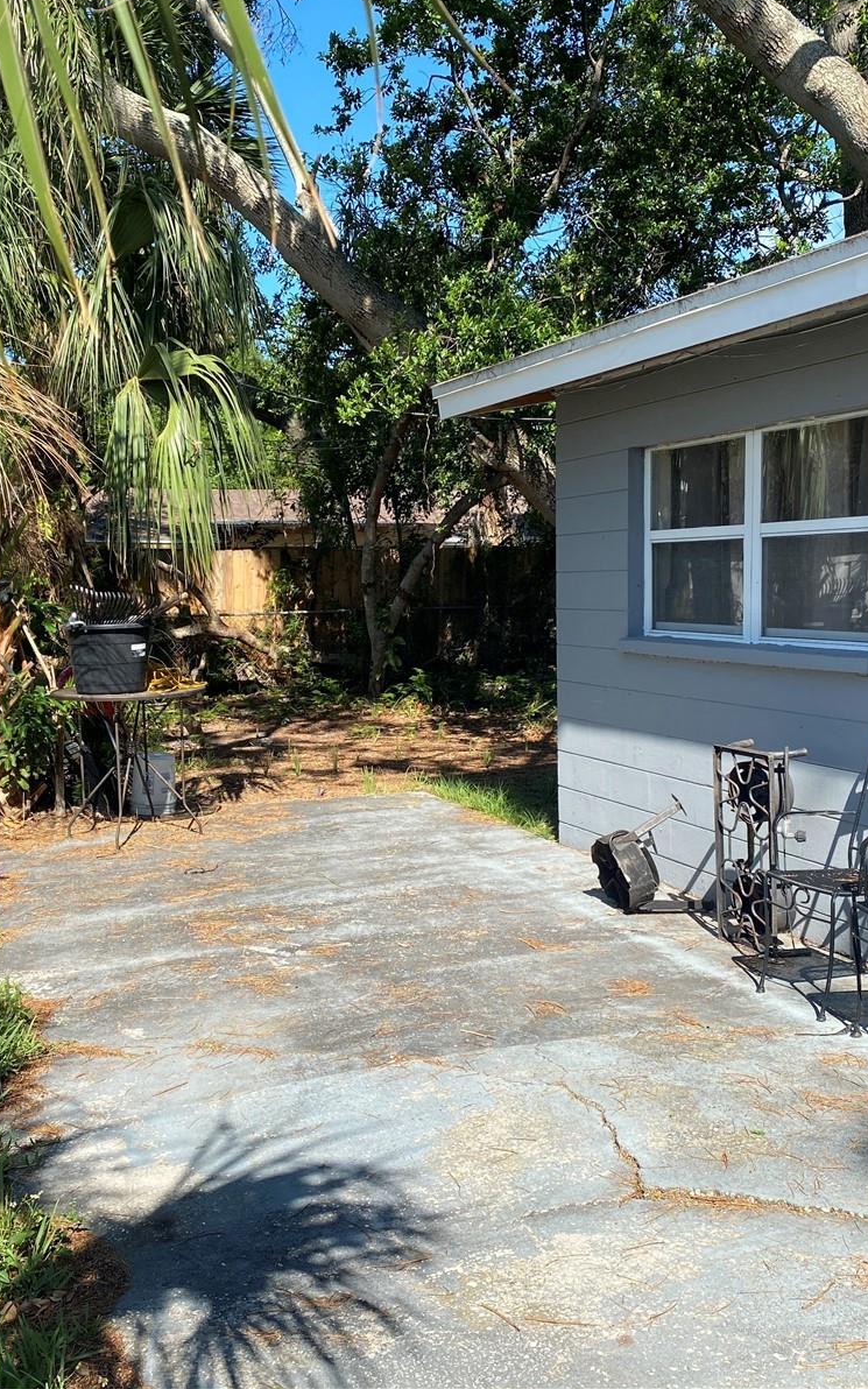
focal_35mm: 37
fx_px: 1400
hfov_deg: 34.4
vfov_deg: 52.7
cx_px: 376
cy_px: 691
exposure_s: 1/1484
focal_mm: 4.25
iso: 32
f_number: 1.8
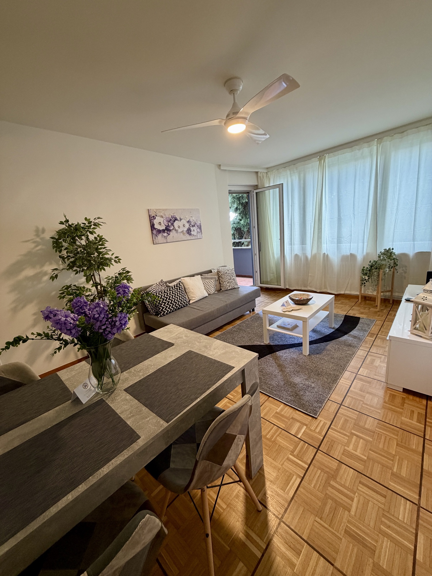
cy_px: 288
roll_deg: +5.2
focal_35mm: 14
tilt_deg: -12.9
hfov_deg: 85.7
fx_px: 233
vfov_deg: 102.1
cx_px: 216
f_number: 2.2
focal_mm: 2.22
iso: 200
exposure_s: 1/50
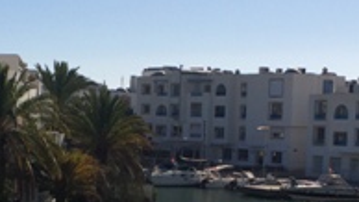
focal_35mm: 104
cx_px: 130
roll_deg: -1.5
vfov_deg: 11.4
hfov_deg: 20.5
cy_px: 234
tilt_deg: -7.0
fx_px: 990
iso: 32
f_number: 2.2
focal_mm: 4.15
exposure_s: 1/4566
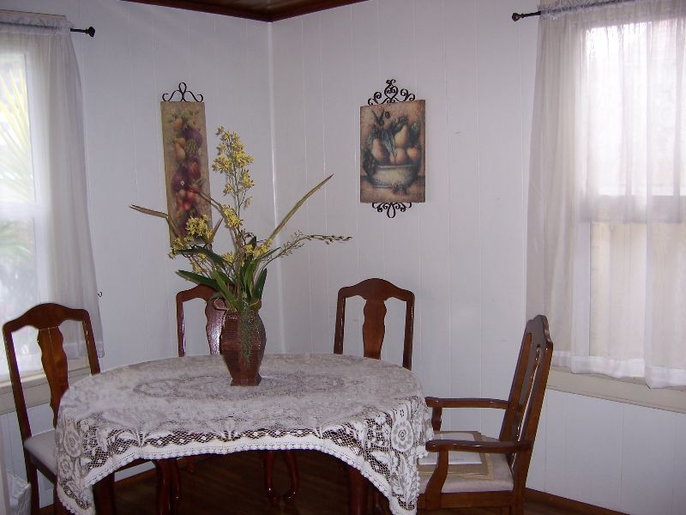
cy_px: 258
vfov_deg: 39.7
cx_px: 343
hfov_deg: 51.4
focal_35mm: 36
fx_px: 713
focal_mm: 6
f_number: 3
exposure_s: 1/60
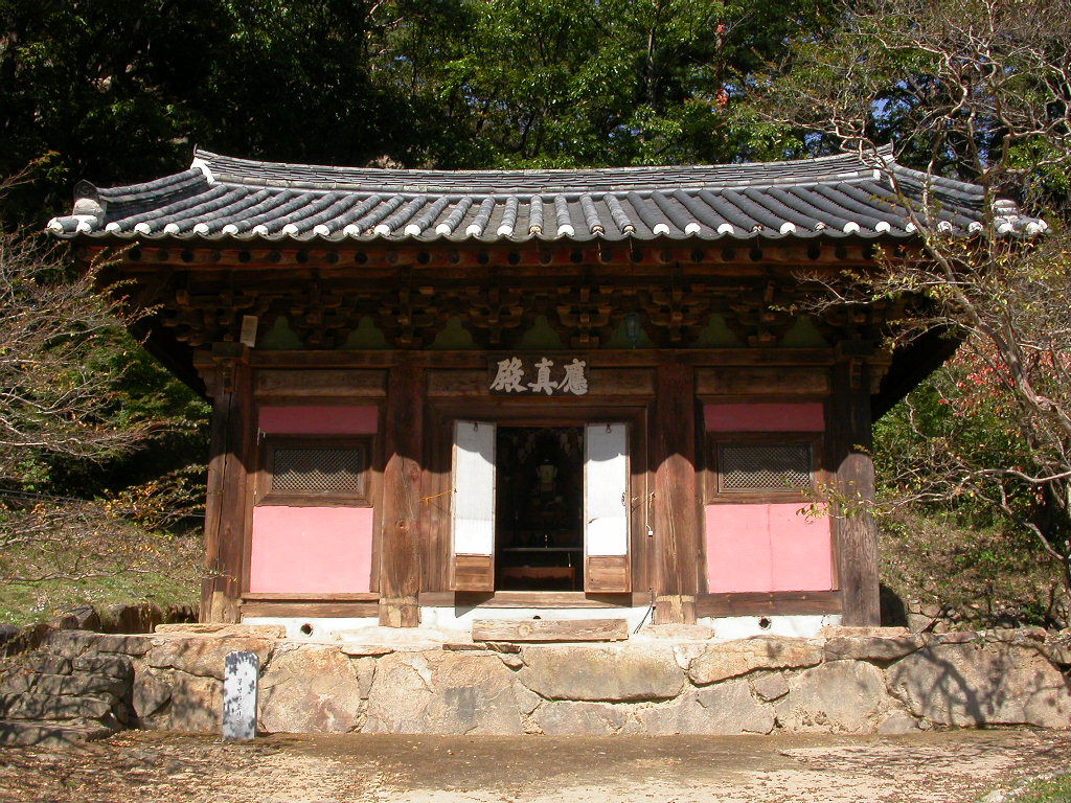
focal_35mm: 38
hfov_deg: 49.0
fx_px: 1176
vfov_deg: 37.7
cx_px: 536
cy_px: 402
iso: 100
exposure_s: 1/271
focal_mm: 7.85
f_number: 6.7
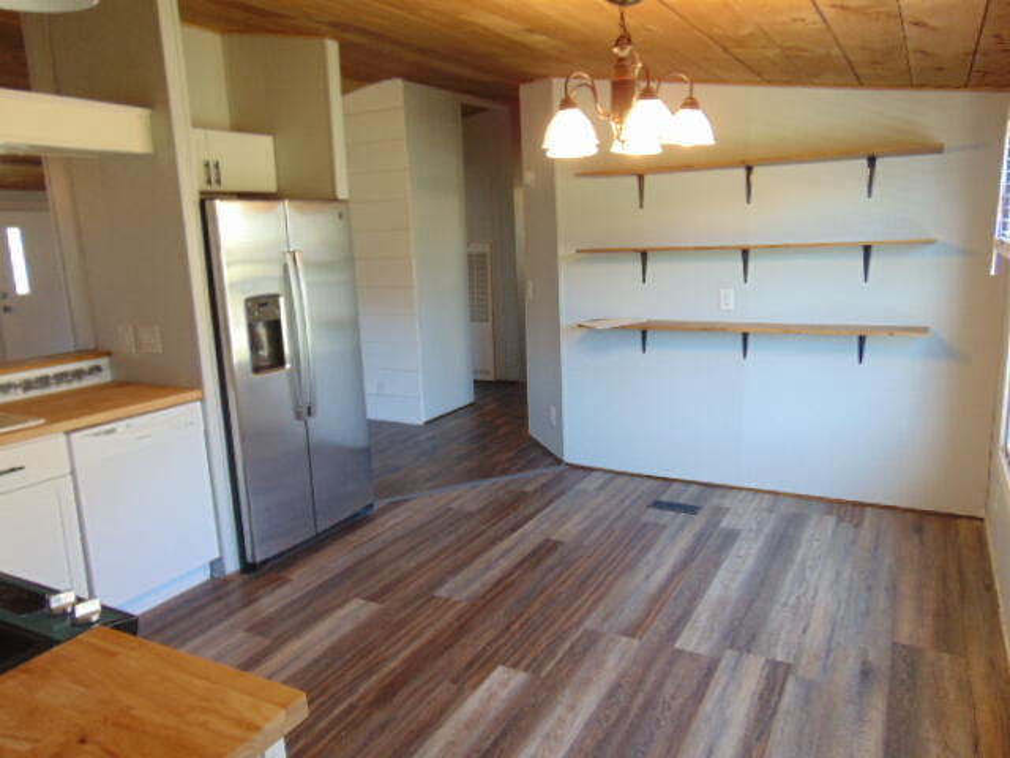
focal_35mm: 25
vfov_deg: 54.9
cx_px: 505
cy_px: 379
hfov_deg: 69.4
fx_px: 729
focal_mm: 4.5
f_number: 3
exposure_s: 1/30
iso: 100
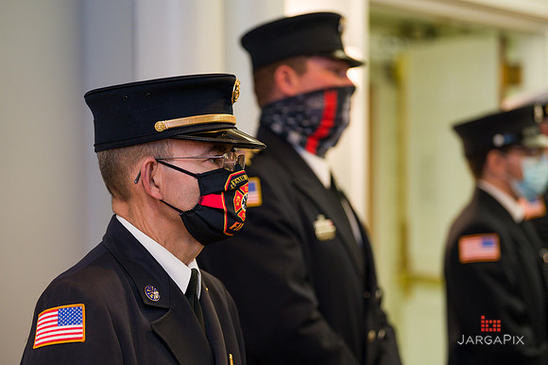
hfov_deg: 19.5
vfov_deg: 13.0
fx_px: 1597
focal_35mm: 105
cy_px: 182
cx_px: 274
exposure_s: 1/125
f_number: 3.2
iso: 1600
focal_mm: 105
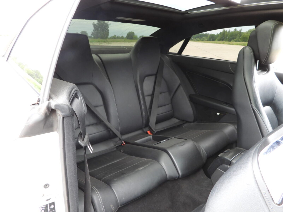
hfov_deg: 71.6
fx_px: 196
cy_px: 106
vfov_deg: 56.8
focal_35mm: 24
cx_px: 142
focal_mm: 4.3
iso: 140
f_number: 2.8
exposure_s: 1/30
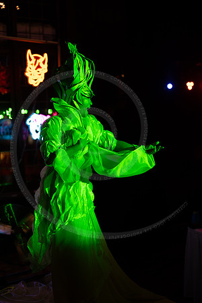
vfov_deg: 39.6
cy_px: 152
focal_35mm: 50
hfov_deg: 27.0
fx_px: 421
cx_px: 101
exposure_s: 1/400
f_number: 1.4
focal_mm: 50
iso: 800
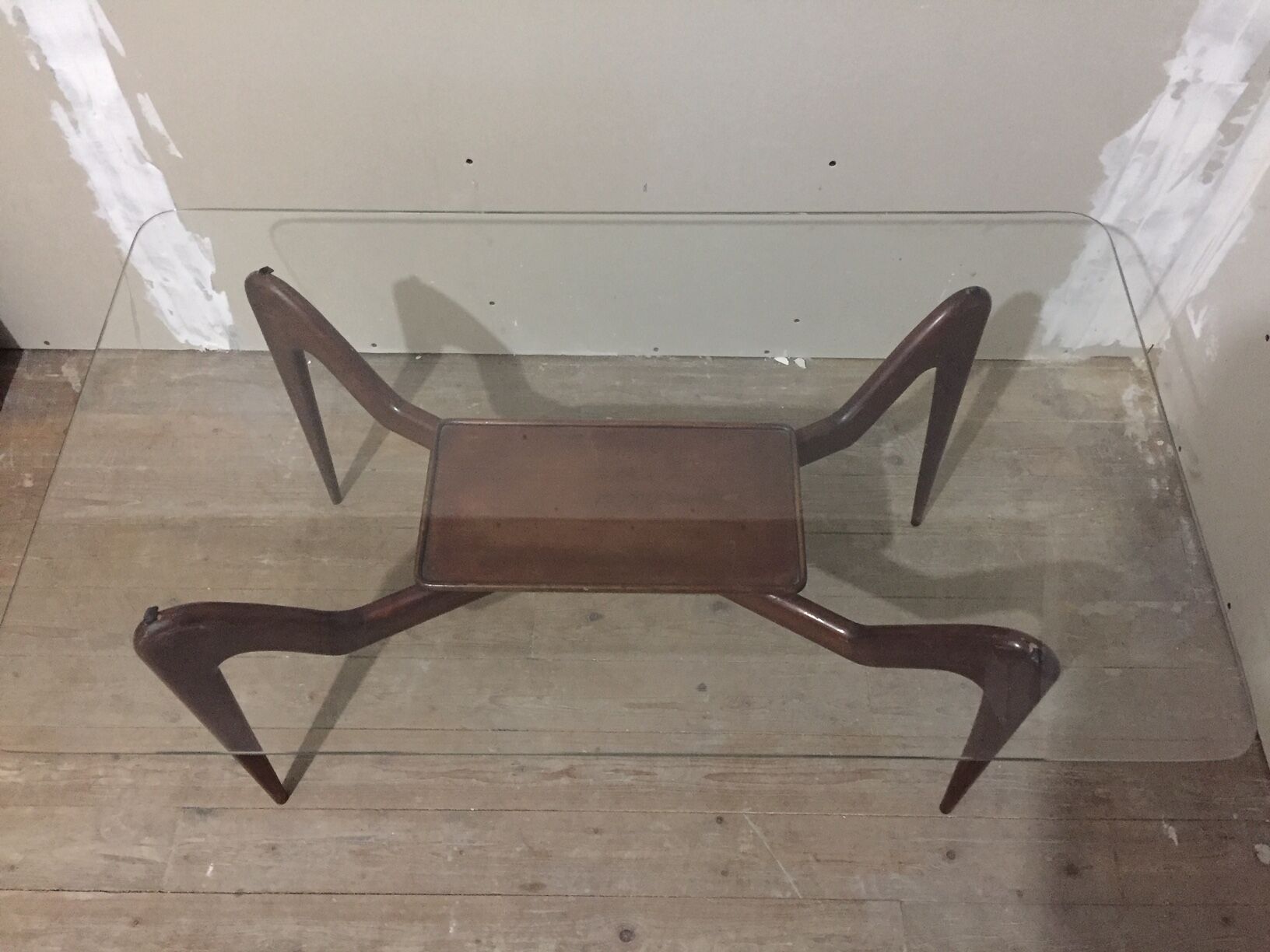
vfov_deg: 48.2
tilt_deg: -58.2
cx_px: 635
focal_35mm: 29
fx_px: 1064
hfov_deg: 61.7
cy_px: 476
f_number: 2.2
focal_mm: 4.15
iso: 500
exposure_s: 1/17
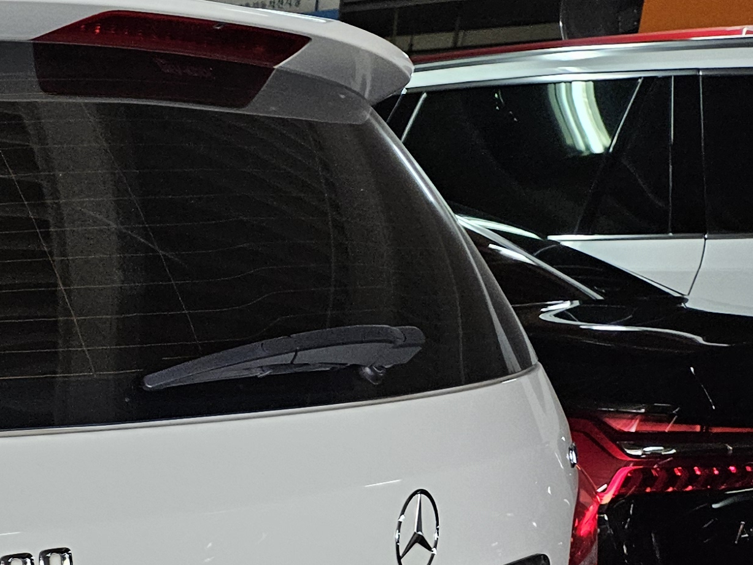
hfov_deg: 21.2
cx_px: -423
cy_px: 705
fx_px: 1631
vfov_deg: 18.5
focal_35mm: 75
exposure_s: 1/120
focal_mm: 5.4
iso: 250
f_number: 1.8
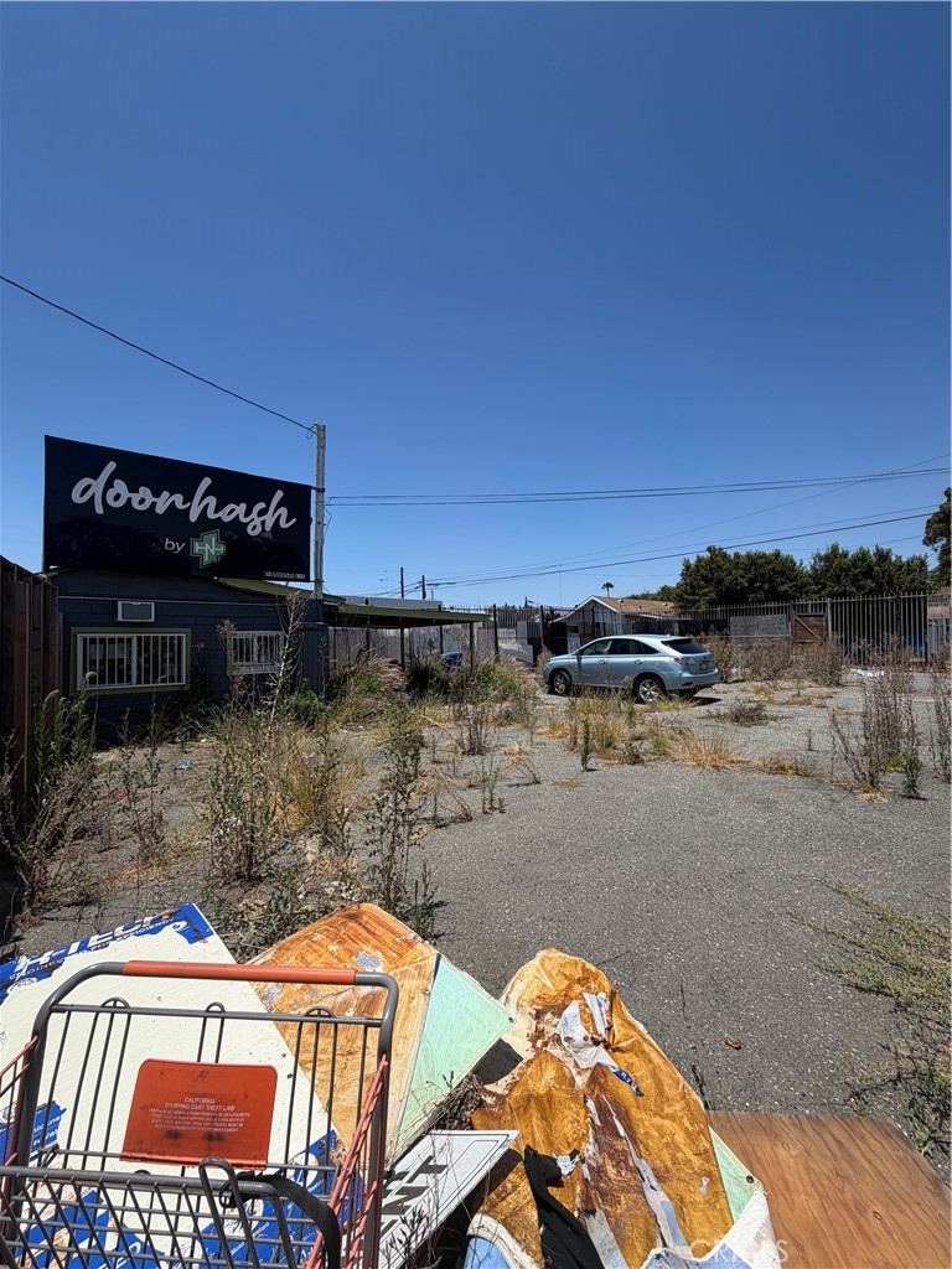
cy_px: 634
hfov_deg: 85.7
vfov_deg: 102.1
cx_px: 476
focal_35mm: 14
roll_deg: +1.3
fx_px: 513
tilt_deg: +2.4
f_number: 2.2
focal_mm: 2.22
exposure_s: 1/1105
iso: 20
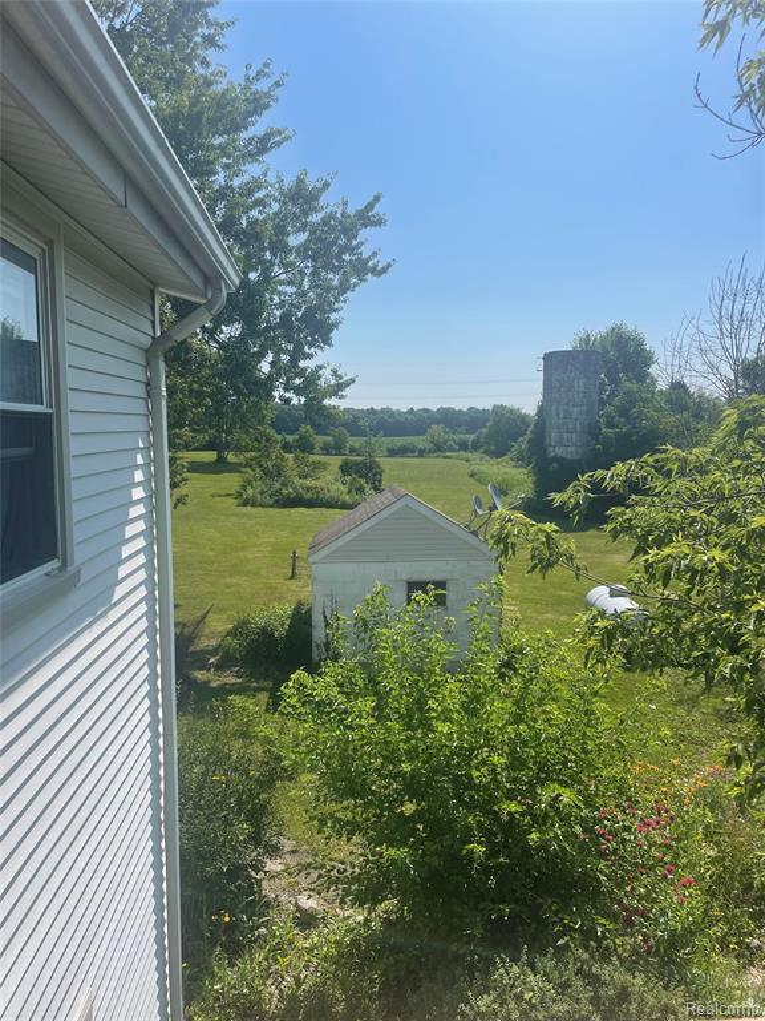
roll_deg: +0.6
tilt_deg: -6.5
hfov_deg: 53.1
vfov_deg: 67.3
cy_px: 510
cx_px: 382
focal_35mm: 26
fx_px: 766
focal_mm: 4.2
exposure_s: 1/5556
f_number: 1.6
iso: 32
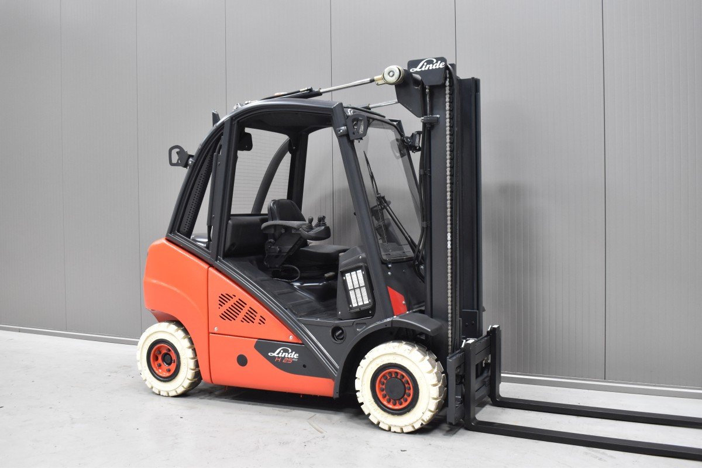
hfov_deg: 55.1
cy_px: 234
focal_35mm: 34
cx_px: 351
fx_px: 673
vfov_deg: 38.4
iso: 1600
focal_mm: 23
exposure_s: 1/30
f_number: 5
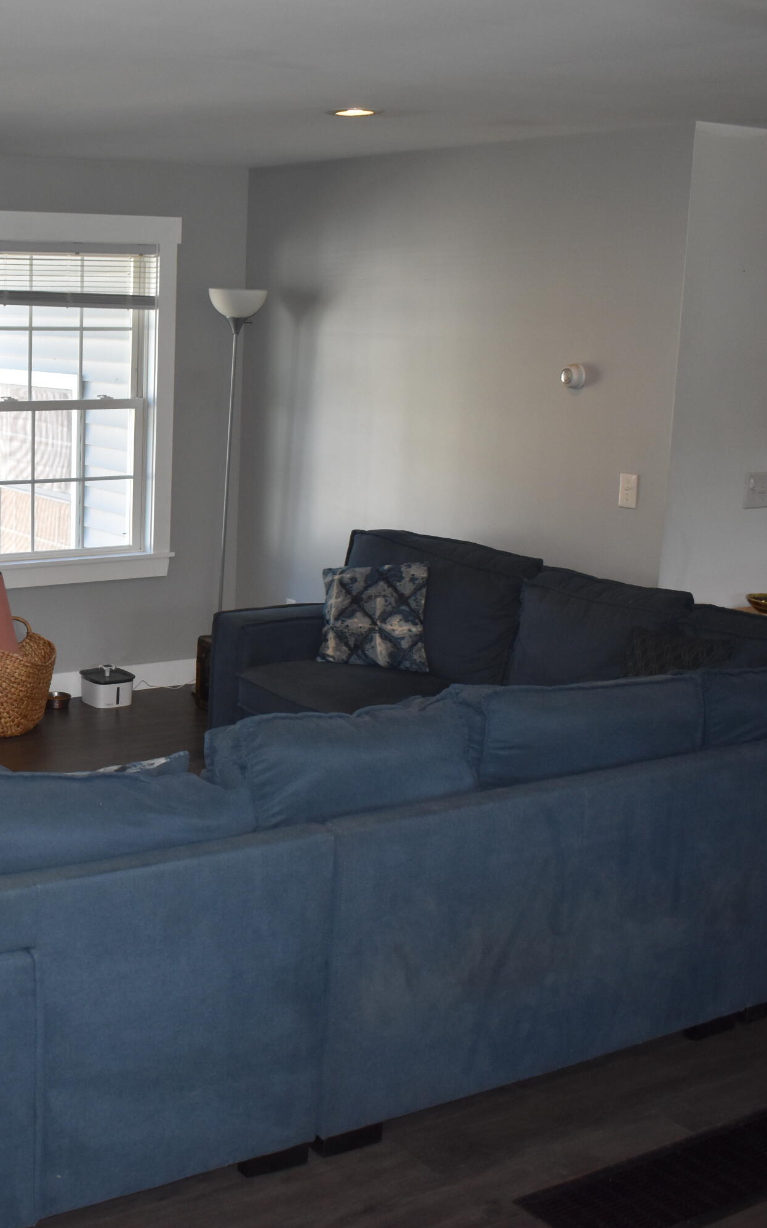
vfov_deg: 43.5
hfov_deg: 26.7
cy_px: 614
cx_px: 33
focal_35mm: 46
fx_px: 1539
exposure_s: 1/200
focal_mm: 20
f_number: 4
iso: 800
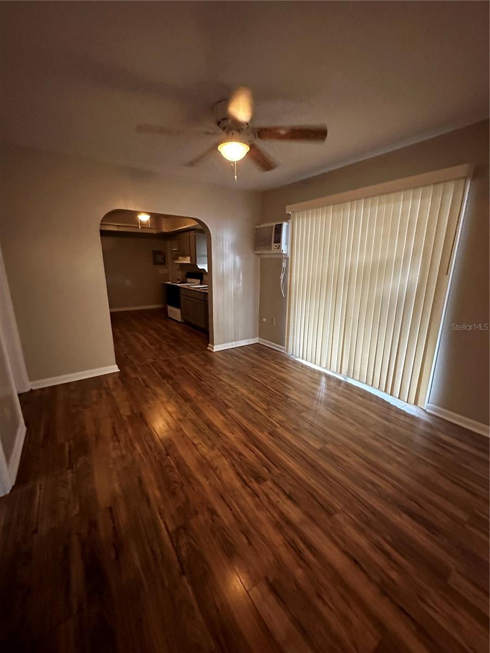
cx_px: 245
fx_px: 264
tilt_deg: -14.6
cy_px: 326
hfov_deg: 85.7
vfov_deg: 102.1
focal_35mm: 14
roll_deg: -0.8
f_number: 2.2
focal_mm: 2.22
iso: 1000
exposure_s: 1/60
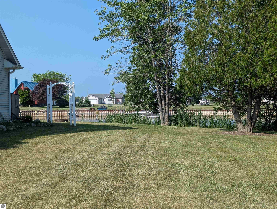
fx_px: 385
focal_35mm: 48
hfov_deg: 39.6
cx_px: 138
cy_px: 104
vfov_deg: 30.3
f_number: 1.85
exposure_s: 1/1852
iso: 61
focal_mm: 6.81
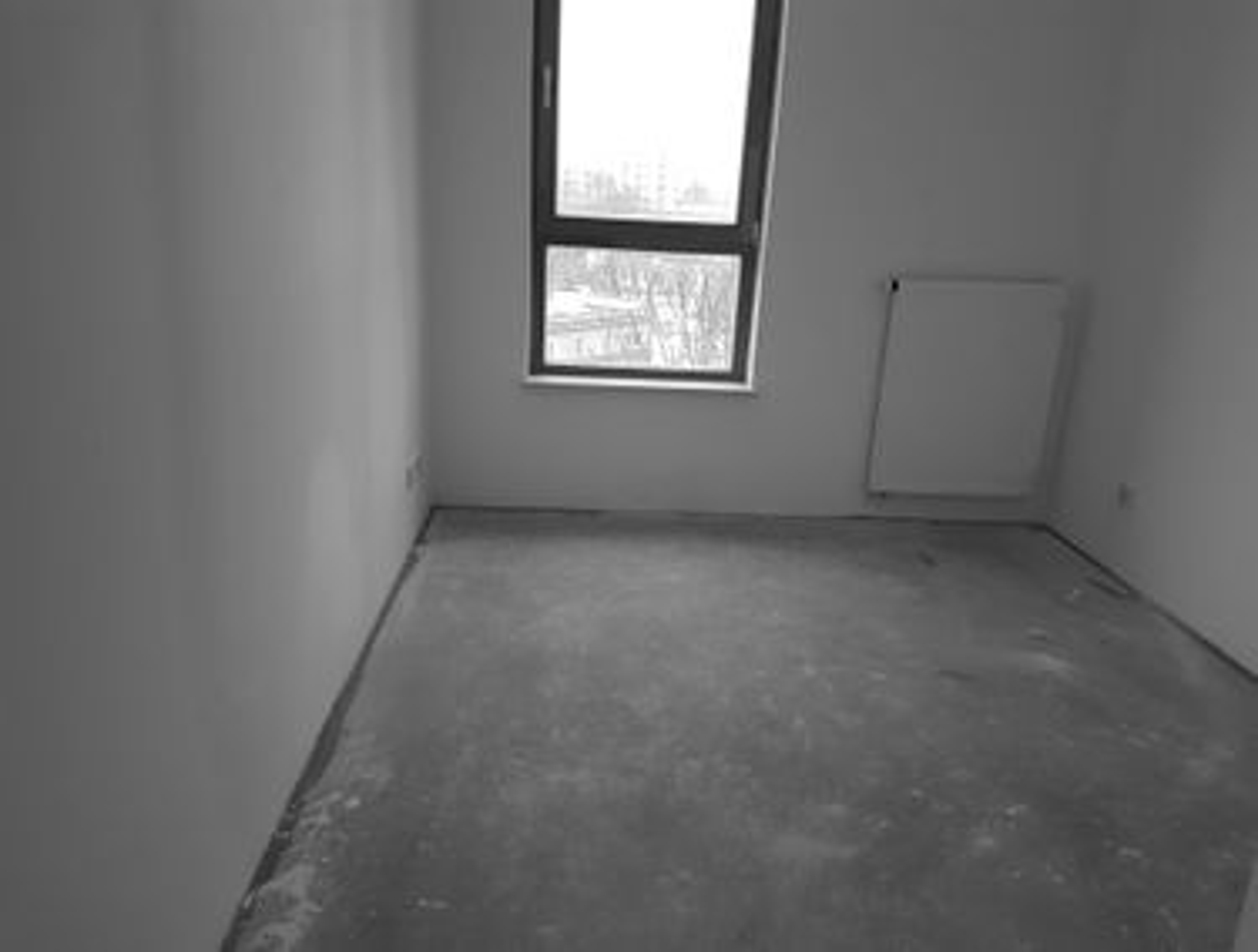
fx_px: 948
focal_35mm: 26
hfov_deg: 67.1
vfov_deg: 53.3
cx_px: 629
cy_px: 476
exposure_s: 1/100
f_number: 1.7
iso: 50
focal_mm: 4.2
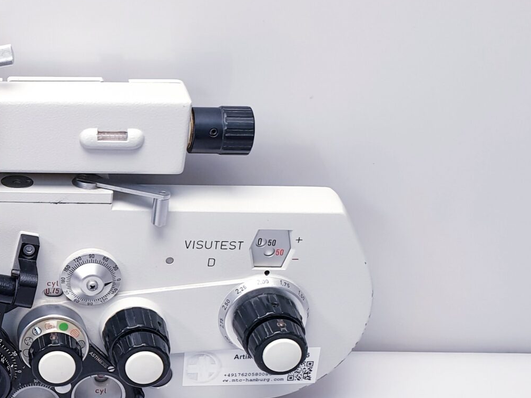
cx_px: -74
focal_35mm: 66
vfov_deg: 22.2
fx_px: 1012
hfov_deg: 26.7
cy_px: 230
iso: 64
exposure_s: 1/50
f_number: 2.4
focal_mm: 4.3
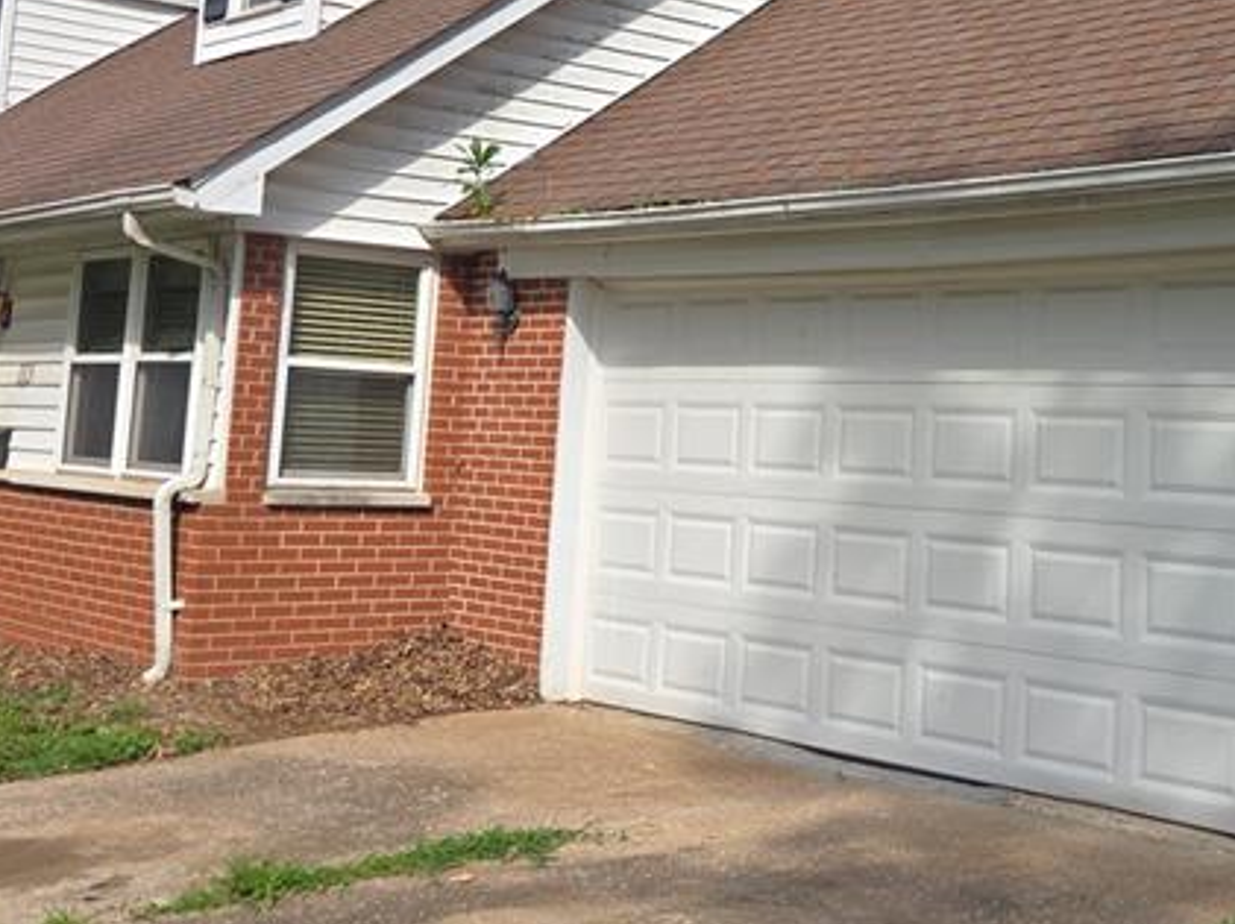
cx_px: 959
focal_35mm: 56
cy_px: 243
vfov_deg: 25.8
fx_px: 1996
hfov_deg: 33.5
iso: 25
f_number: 1.8
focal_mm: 5.4
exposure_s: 1/1437
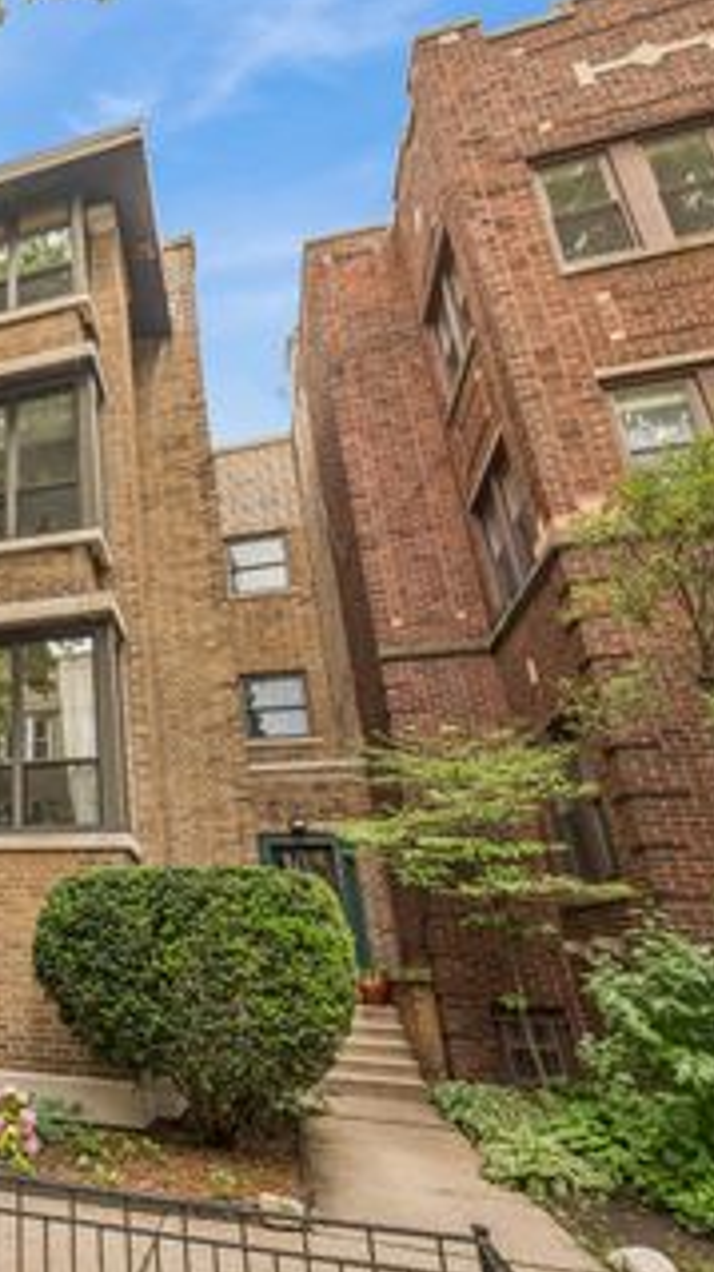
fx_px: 776
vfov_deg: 78.7
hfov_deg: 40.8
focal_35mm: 23
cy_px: 638
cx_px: -52
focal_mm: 14
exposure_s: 1/80
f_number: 8
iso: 200
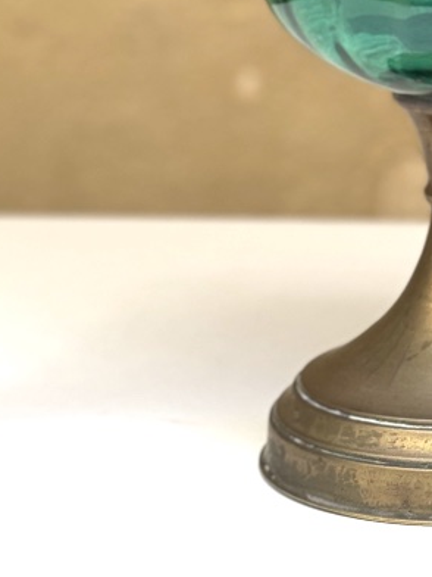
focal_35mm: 147
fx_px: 2446
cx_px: 453
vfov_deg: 12.7
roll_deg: +2.2
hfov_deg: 10.0
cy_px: -305
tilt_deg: -1.4
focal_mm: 6.76
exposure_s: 1/60
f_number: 1.78
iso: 100
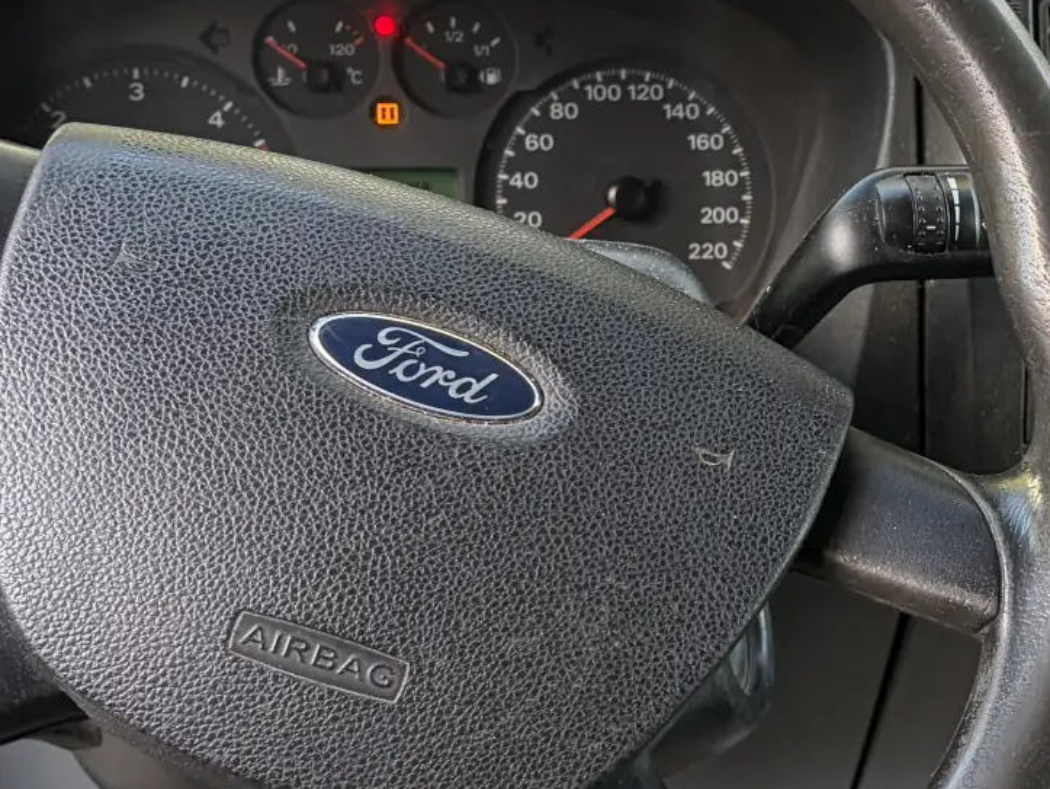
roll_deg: -6.8
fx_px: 2094
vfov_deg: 21.3
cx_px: 837
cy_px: 298
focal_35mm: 69
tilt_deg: -25.0
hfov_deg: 27.6
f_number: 1.6
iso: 125
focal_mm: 5.96
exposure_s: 1/88
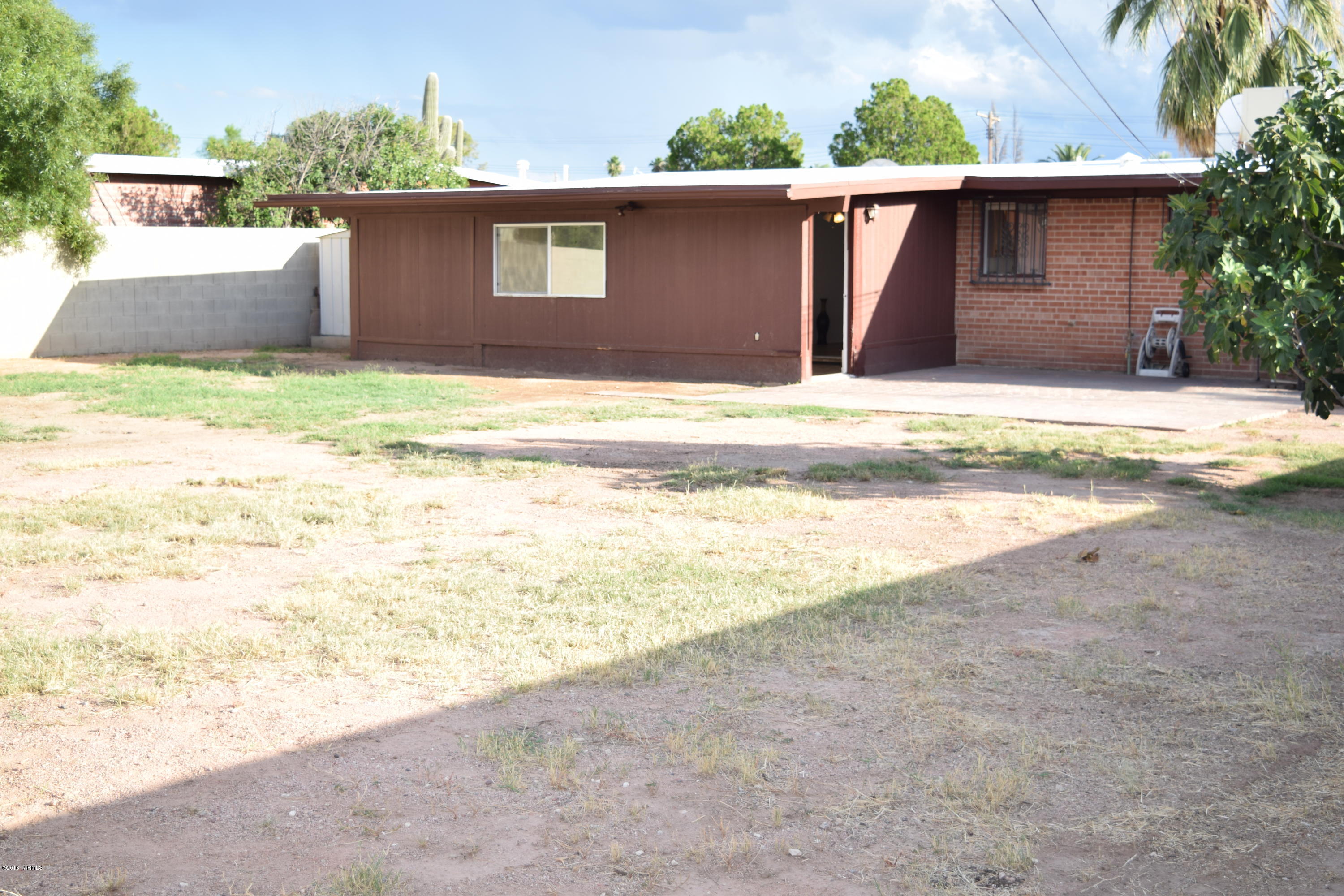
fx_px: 1792
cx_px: 672
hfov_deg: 41.1
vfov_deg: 28.1
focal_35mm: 48
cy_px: 448
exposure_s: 1/200
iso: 100
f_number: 4.5
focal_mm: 32
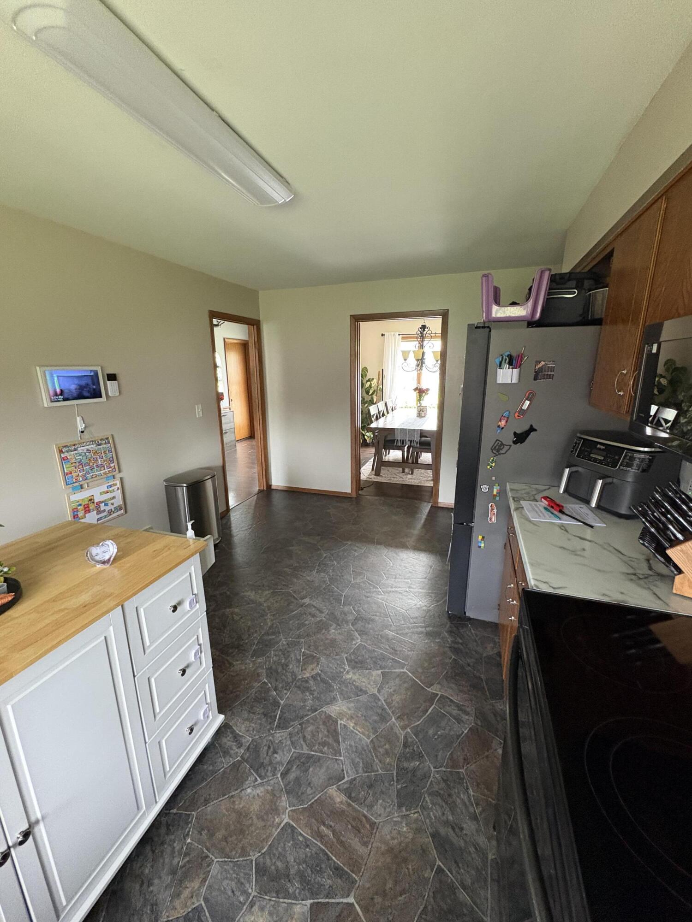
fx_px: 373
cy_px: 461
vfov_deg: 102.1
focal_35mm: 14
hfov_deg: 85.7
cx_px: 346
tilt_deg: -13.8
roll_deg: +0.5
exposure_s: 1/60
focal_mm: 2.22
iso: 640
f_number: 2.2
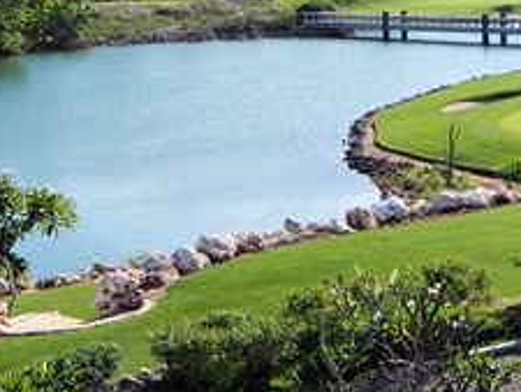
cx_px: 424
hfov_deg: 22.2
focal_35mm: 87
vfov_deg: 16.3
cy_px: -68
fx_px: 1310
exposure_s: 1/2000
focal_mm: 14
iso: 200
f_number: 3.5
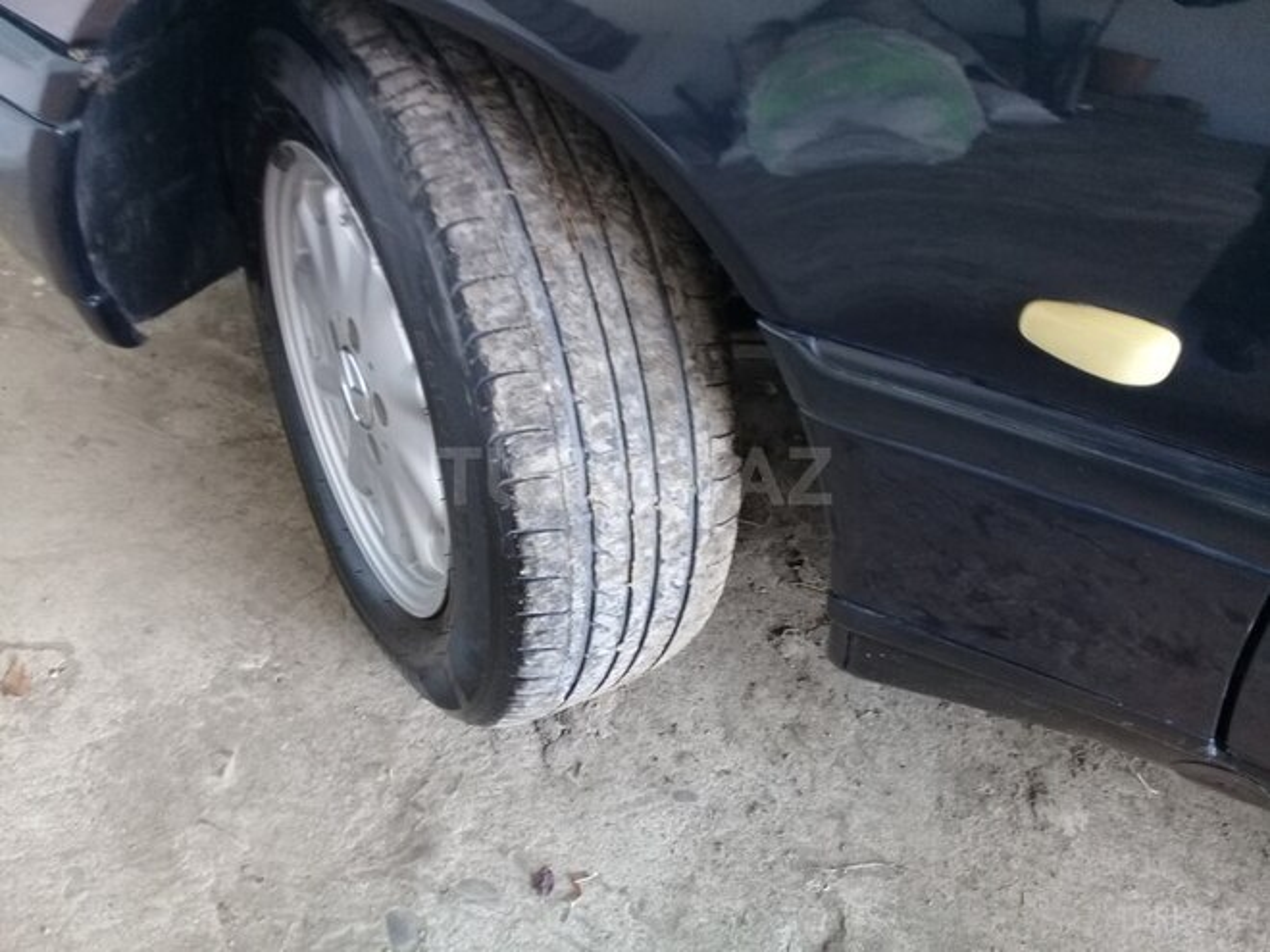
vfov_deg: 45.4
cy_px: 476
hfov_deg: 58.4
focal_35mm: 31
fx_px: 1137
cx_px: 635
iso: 80
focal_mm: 3.3
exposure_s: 1/40
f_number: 2.2
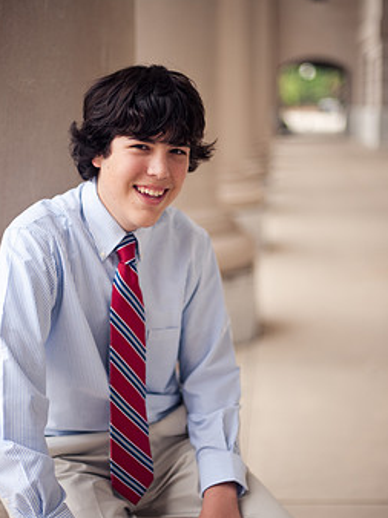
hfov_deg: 22.9
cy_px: 291
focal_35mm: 64
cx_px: 186
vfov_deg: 30.3
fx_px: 958
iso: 200
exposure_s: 1/400
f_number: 1.4
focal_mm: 50
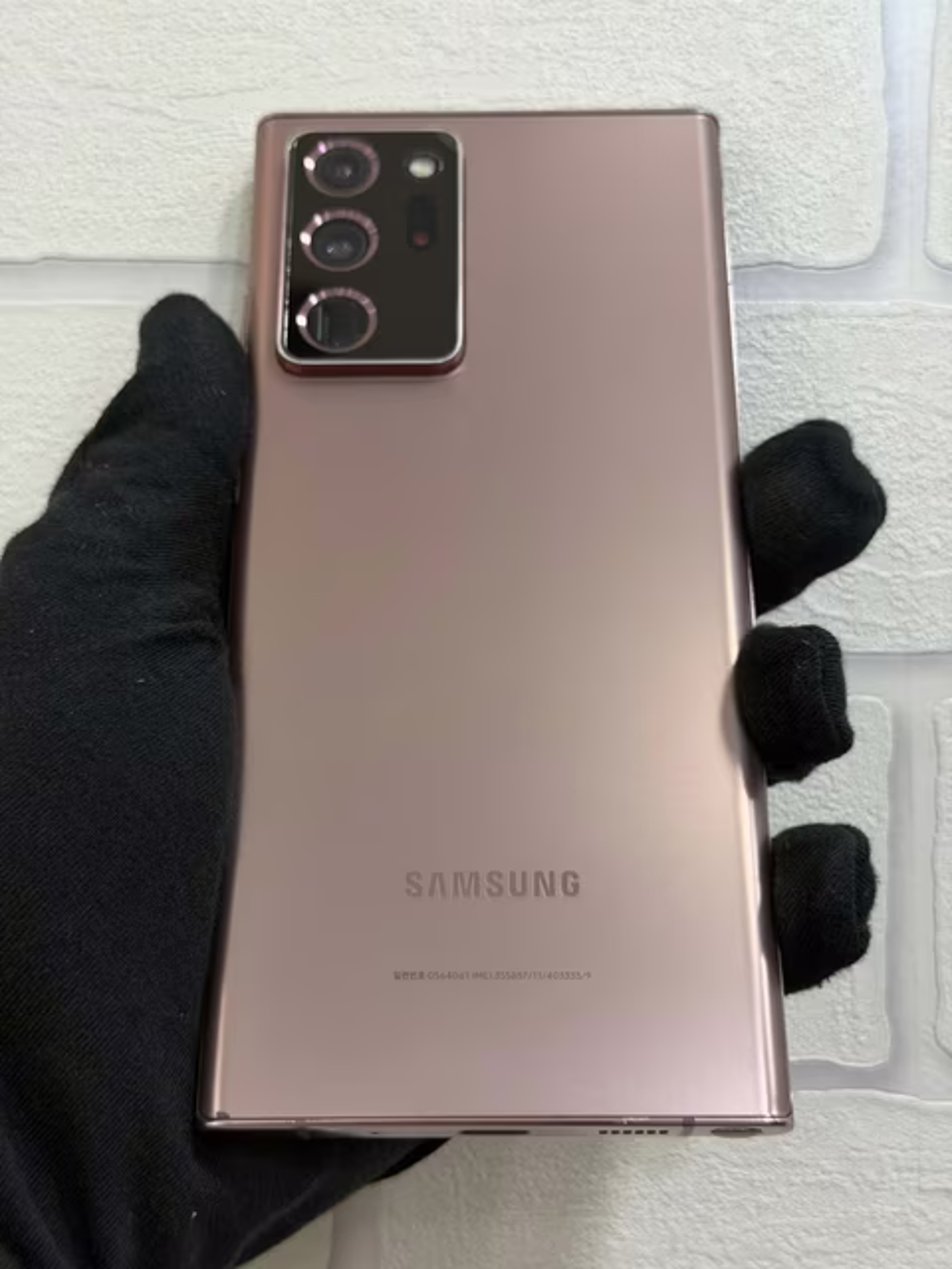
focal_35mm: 48
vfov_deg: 39.7
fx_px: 1760
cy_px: 634
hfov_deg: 30.3
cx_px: 476
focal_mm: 6.76
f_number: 1.78
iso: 50
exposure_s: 1/50
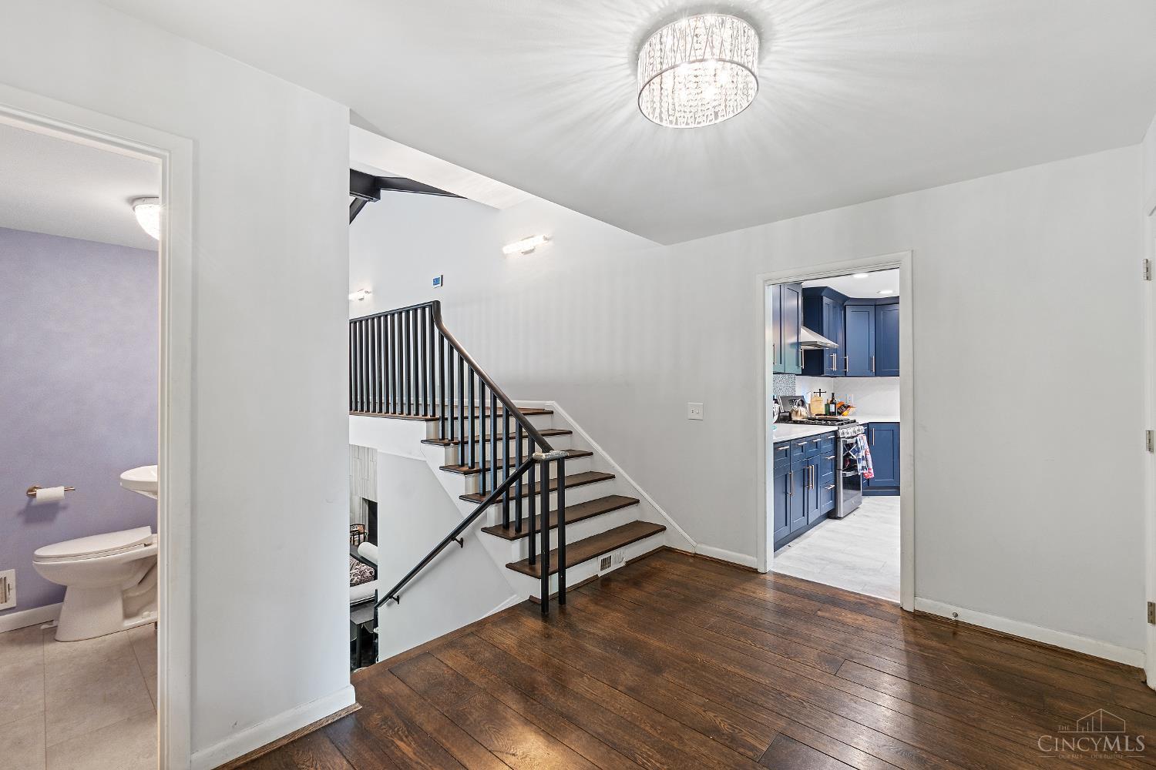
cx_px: 578
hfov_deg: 100.4
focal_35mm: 15
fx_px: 482
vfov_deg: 77.3
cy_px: 385
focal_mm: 10
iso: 250
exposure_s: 1
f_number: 8
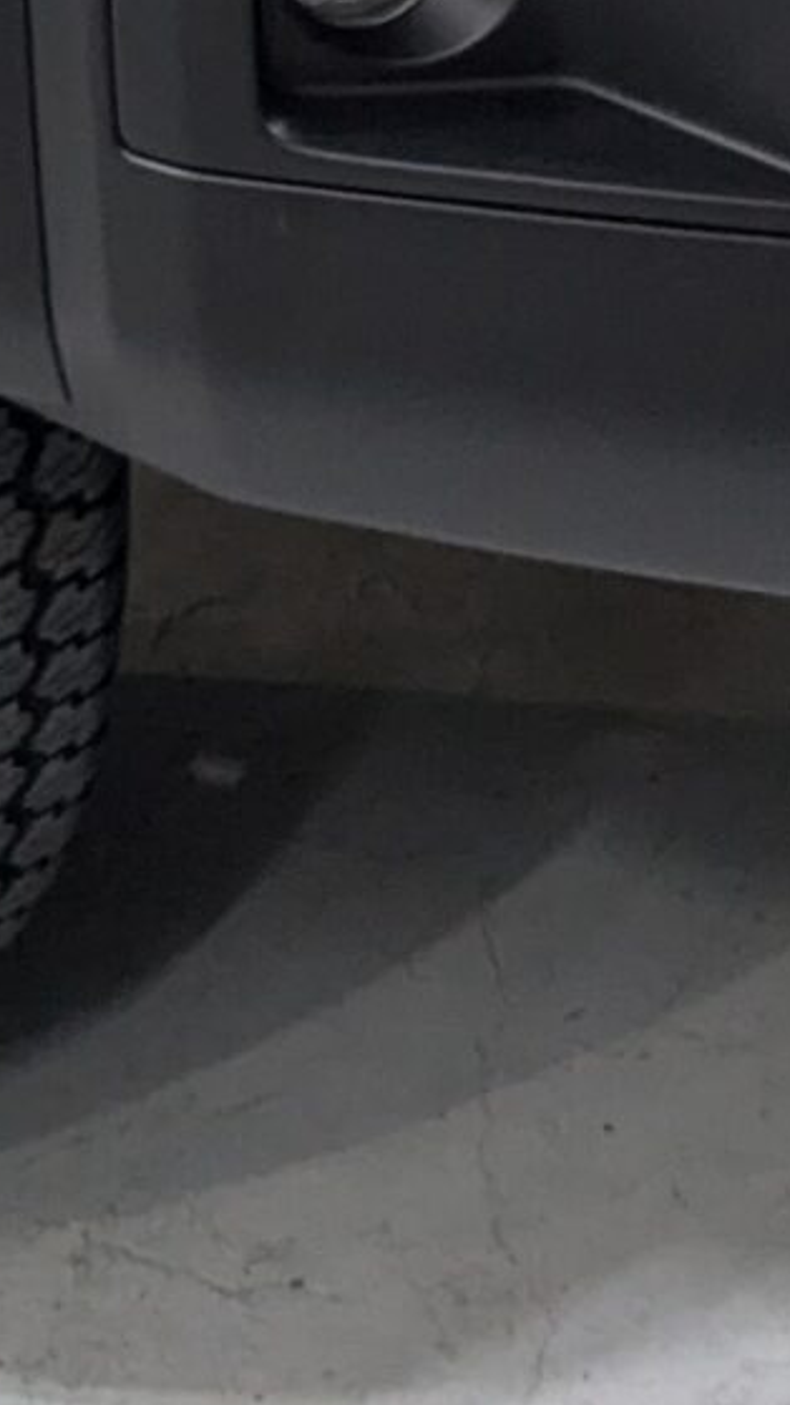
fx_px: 5026
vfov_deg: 14.3
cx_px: 81
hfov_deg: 9.0
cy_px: -982
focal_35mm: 135
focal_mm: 4.38
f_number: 1.73
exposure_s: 1/120
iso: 276
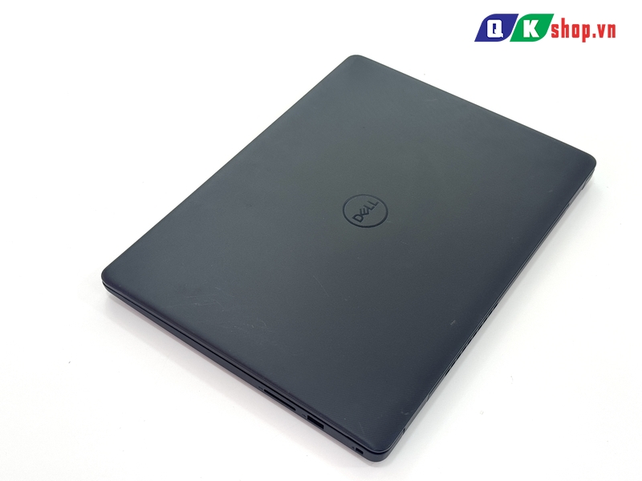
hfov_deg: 39.7
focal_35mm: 48
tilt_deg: -48.6
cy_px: 240
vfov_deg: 30.3
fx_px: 890
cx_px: 321
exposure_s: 1/100
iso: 50
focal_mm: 6.76
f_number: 1.78
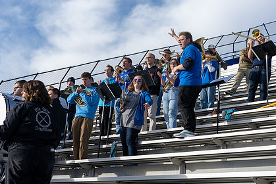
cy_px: 60
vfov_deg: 21.5
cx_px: 157
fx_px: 483
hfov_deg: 31.8
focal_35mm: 63
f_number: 4
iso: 250
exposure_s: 1/1250
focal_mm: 39
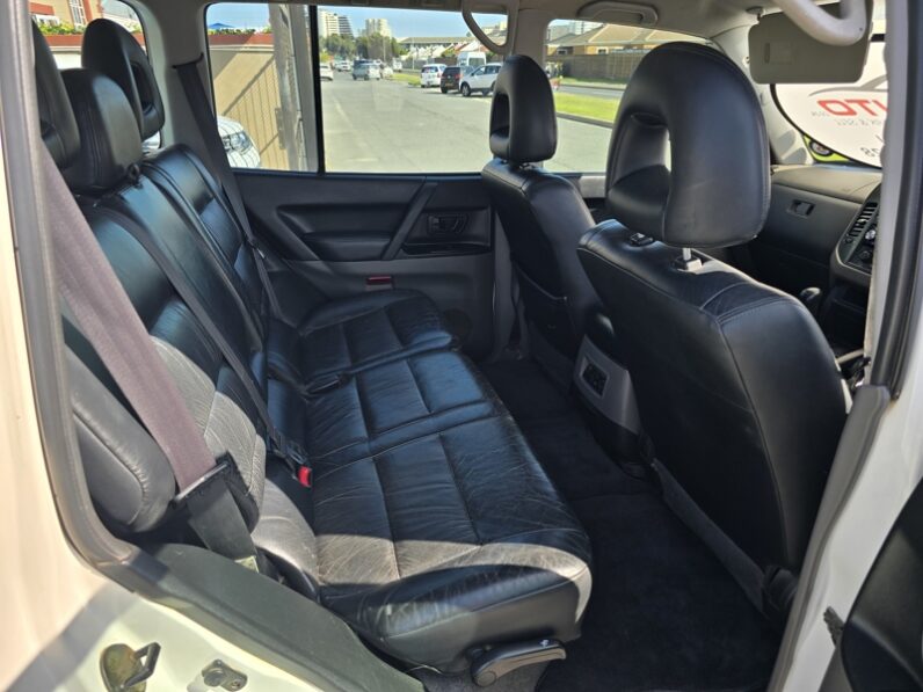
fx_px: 613
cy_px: 346
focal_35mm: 23
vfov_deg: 58.9
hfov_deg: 73.9
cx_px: 462
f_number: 1.7
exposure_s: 1/199
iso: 12
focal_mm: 6.3
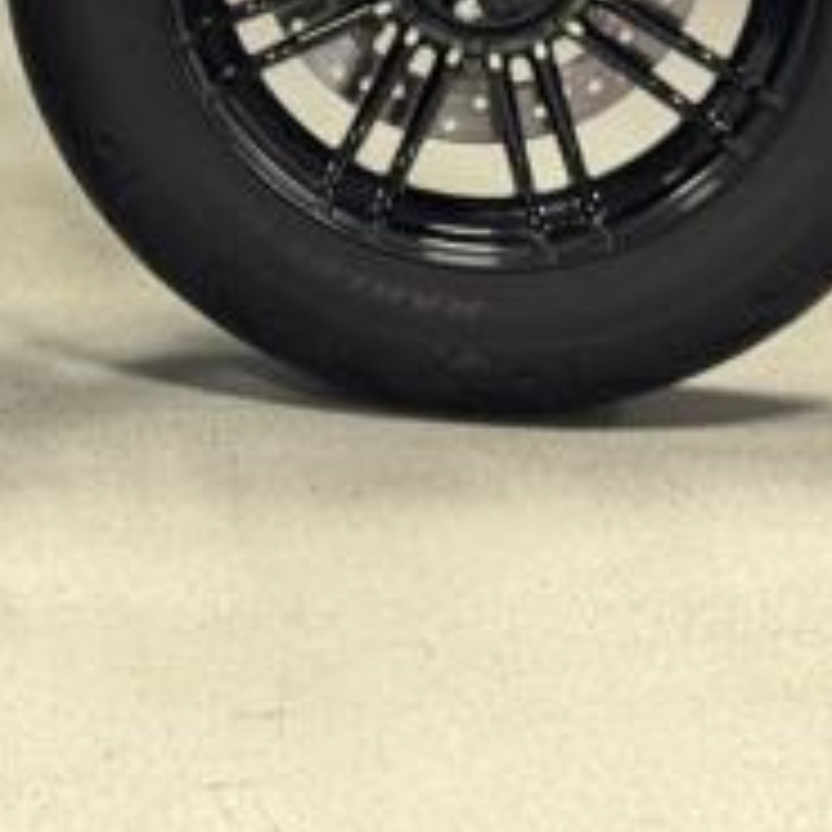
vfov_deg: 9.3
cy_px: -432
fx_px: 4976
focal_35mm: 183
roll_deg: -0.7
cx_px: -661
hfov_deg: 9.1
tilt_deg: -12.1
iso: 200
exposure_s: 1/40
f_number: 1.78
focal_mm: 6.76
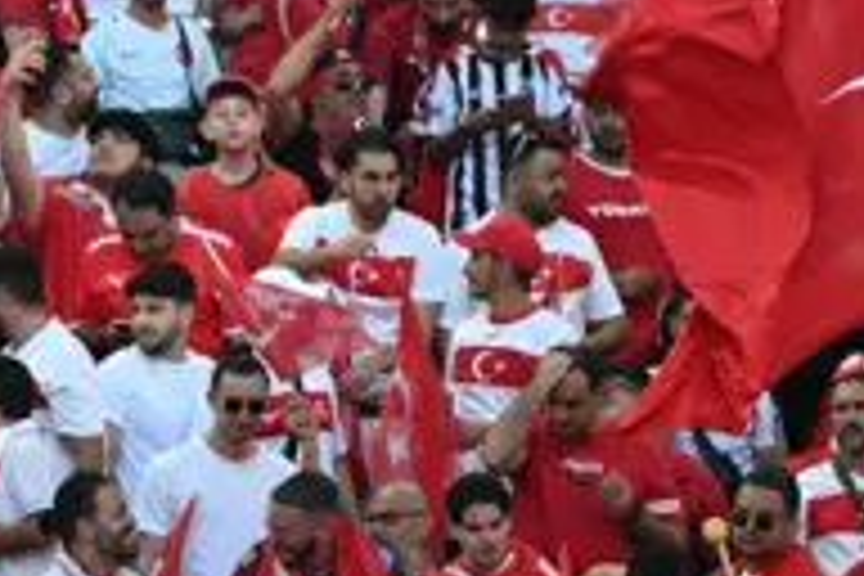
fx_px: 43917
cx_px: -873
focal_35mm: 1830
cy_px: -198
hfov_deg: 1.1
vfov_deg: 0.8
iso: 800
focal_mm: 400
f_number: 3.2
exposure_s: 1/800
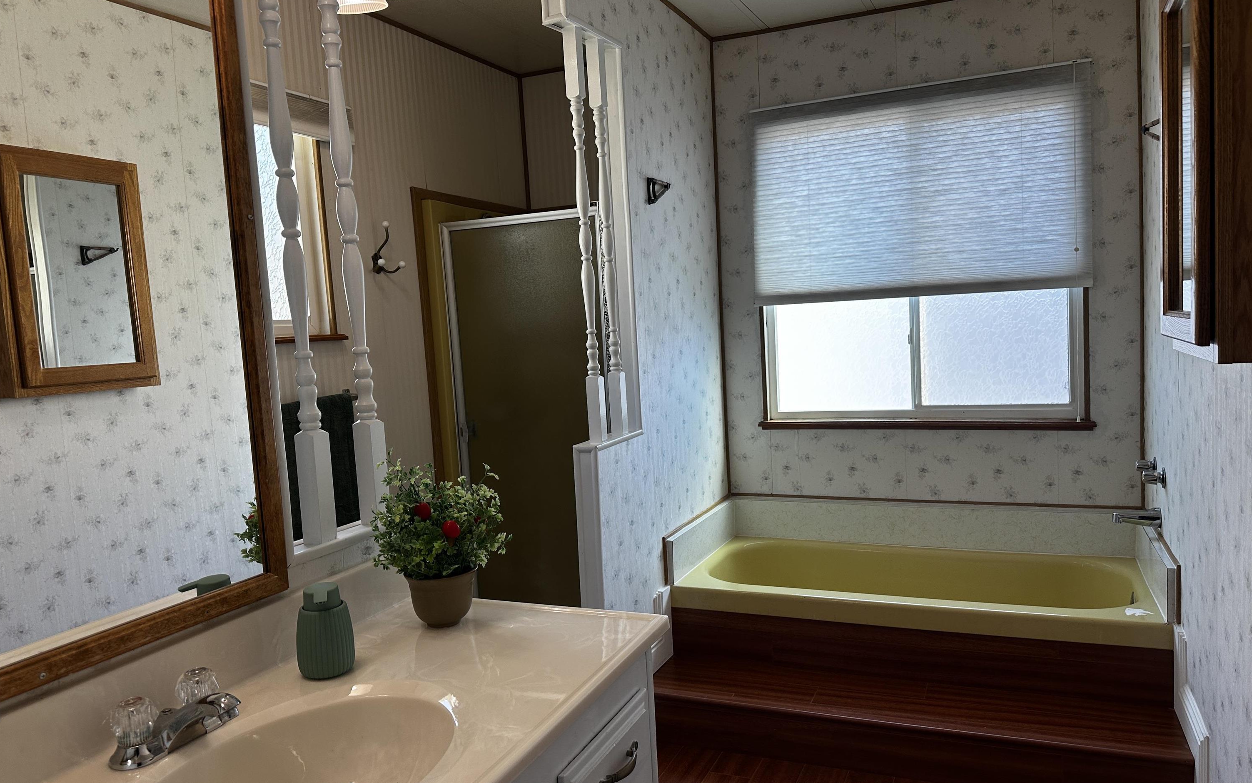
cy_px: 402
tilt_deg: -3.7
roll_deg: +2.7
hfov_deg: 70.4
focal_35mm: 26
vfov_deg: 47.6
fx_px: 887
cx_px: 621
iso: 80
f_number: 1.78
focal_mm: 6.86
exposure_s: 1/120
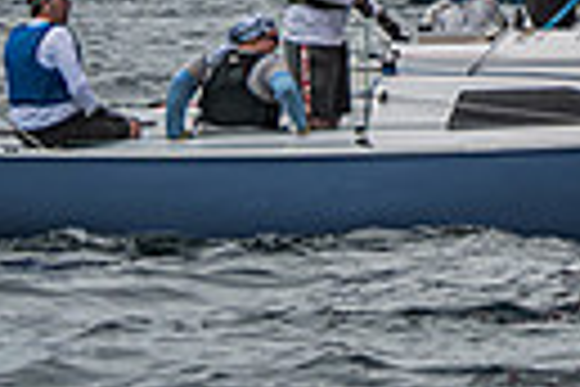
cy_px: -282
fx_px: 5783
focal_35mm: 359
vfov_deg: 3.8
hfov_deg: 5.6
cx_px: 1267
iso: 320
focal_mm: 58
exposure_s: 1/2000
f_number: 5.6
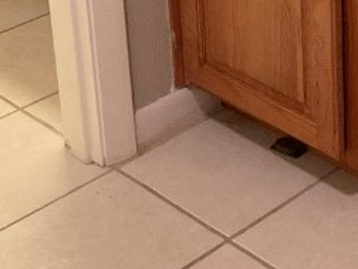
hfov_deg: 16.0
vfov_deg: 11.9
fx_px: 1220
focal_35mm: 118
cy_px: -167
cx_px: 436
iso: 250
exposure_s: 1/60
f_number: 1.8
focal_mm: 3
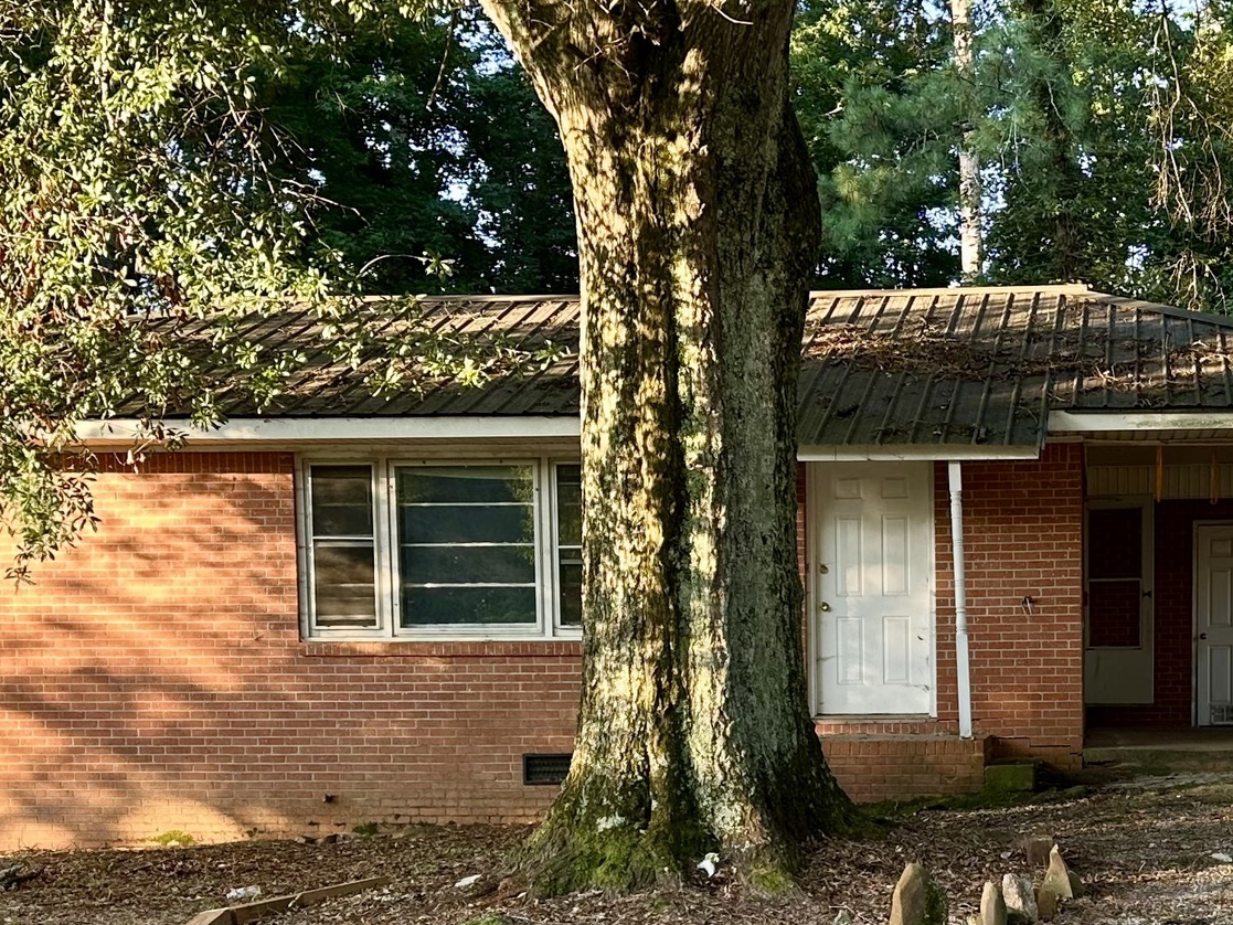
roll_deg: +0.5
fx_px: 2351
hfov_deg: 28.9
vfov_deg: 21.7
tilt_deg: -4.9
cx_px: 943
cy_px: 833
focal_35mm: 66
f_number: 1.78
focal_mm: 6.86
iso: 64
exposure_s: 1/128
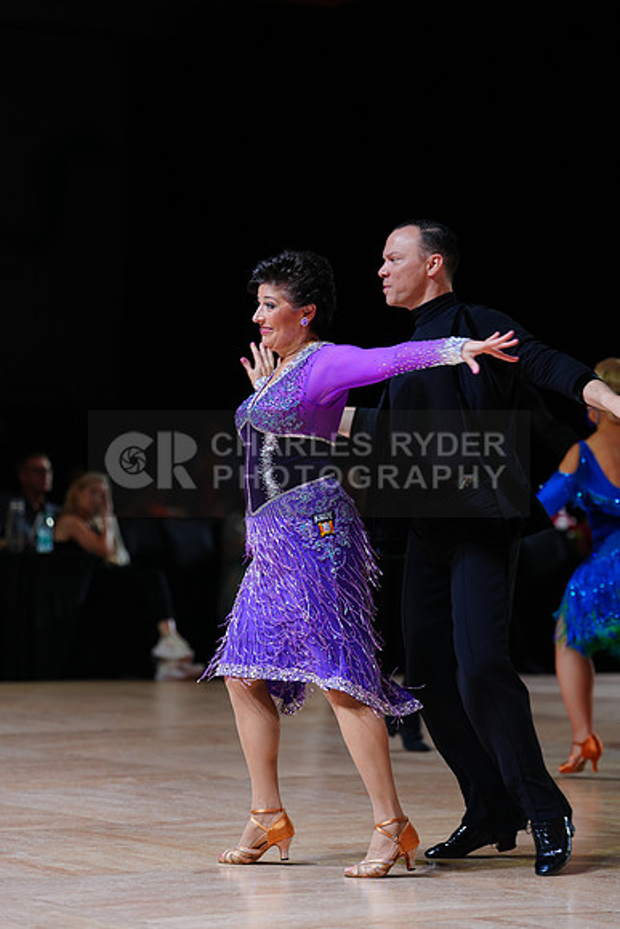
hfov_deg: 11.0
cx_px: 310
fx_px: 3227
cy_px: 464
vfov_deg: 16.4
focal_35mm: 125
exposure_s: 1/400
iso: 500
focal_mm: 125
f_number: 2.8
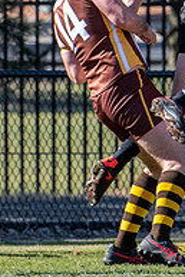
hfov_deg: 0.9
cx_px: 308
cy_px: -27
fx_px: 11402
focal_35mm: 1482
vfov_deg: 1.4
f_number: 5
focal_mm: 200
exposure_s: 1/1000
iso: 500
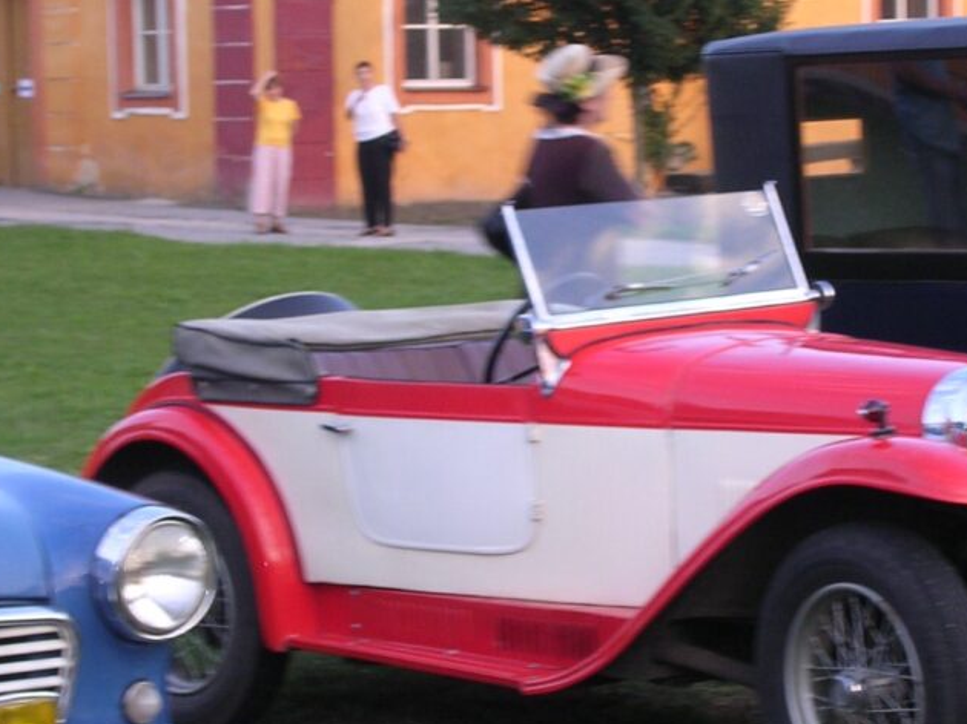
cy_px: 341
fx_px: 4133
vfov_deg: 10.0
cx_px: 597
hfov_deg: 13.3
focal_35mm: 148
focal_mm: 13.7
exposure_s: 1/30
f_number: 4.3
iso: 111
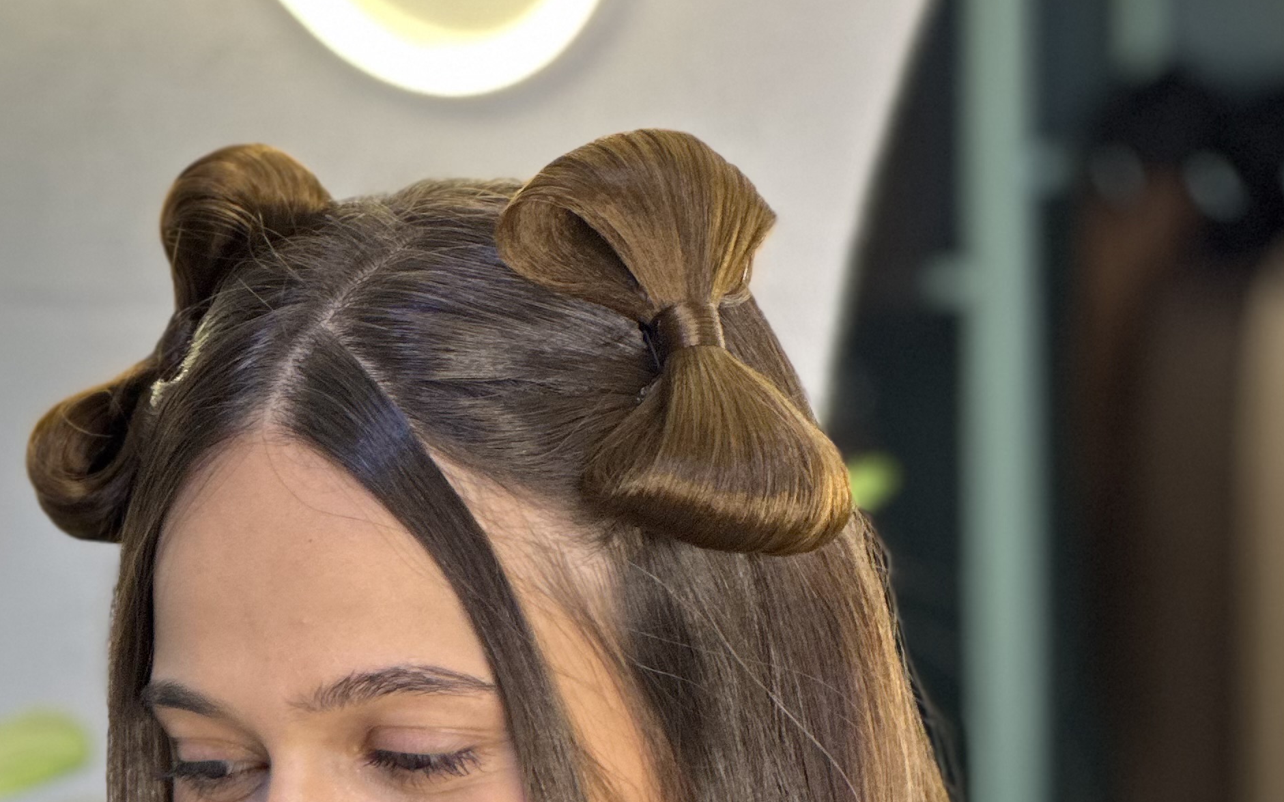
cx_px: 348
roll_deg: +1.0
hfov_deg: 11.9
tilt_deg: -10.5
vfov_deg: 7.4
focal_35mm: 175
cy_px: 1144
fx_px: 6123
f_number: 2.8
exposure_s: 1/33
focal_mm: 9
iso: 160
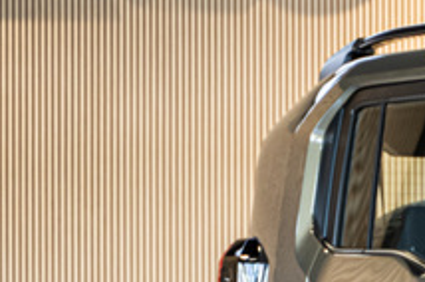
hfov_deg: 5.6
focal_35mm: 359
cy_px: 389
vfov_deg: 3.8
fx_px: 4232
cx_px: 984
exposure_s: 1/125
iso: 640
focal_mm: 75
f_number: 2.8
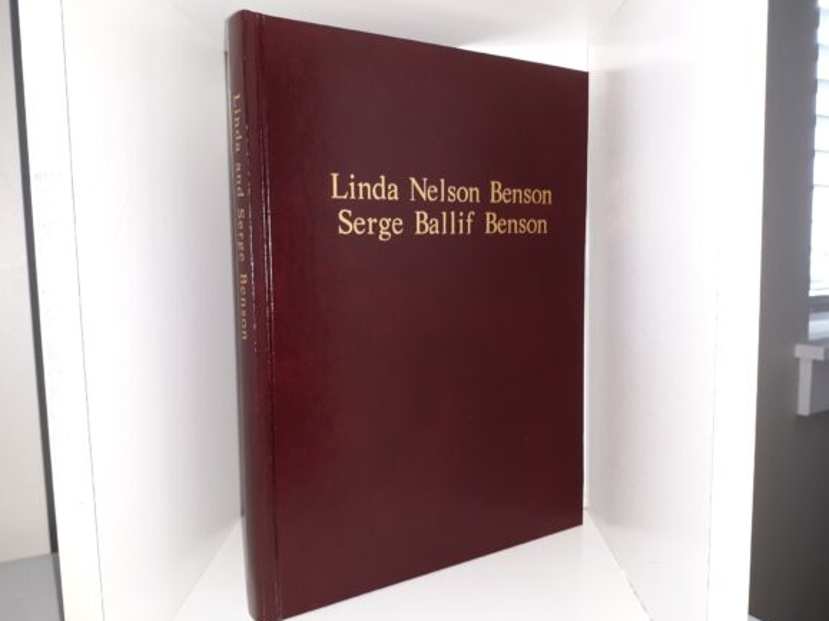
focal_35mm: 29
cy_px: 321
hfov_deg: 61.7
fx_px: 694
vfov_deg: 48.2
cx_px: 420
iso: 64
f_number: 1.7
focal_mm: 3.7
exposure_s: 1/40
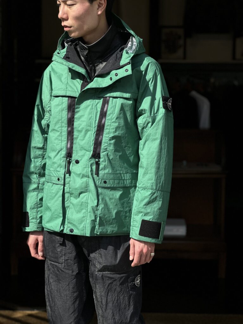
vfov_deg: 25.3
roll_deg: -0.6
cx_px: 122
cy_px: 162
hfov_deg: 19.1
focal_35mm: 77
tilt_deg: -4.9
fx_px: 721
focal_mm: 9
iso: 32
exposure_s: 1/1014
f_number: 2.8
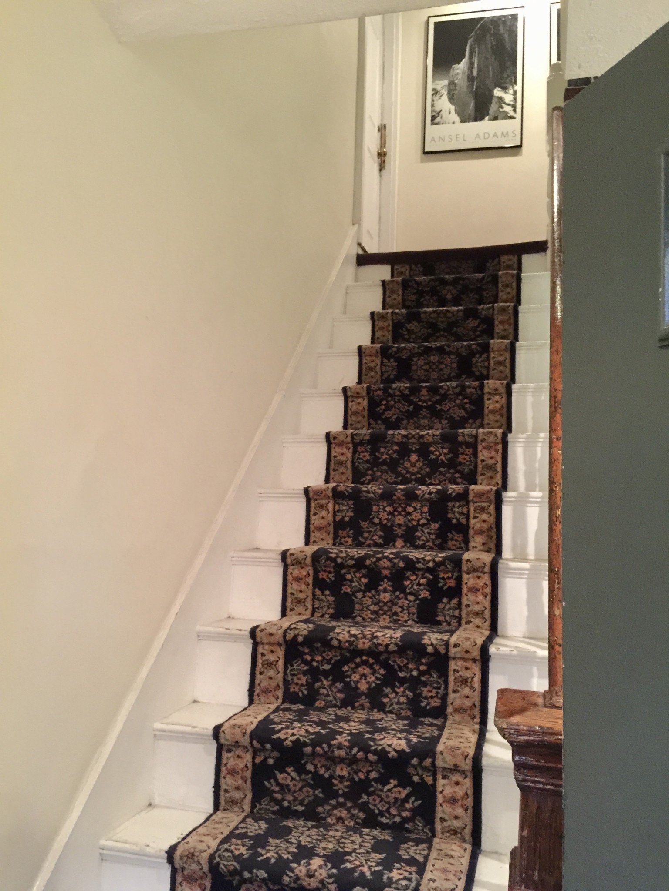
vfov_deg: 61.7
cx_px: 334
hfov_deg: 48.2
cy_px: 446
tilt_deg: +6.6
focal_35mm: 29
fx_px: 747
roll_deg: -2.6
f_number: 2.2
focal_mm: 4.15
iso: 125
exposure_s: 1/4
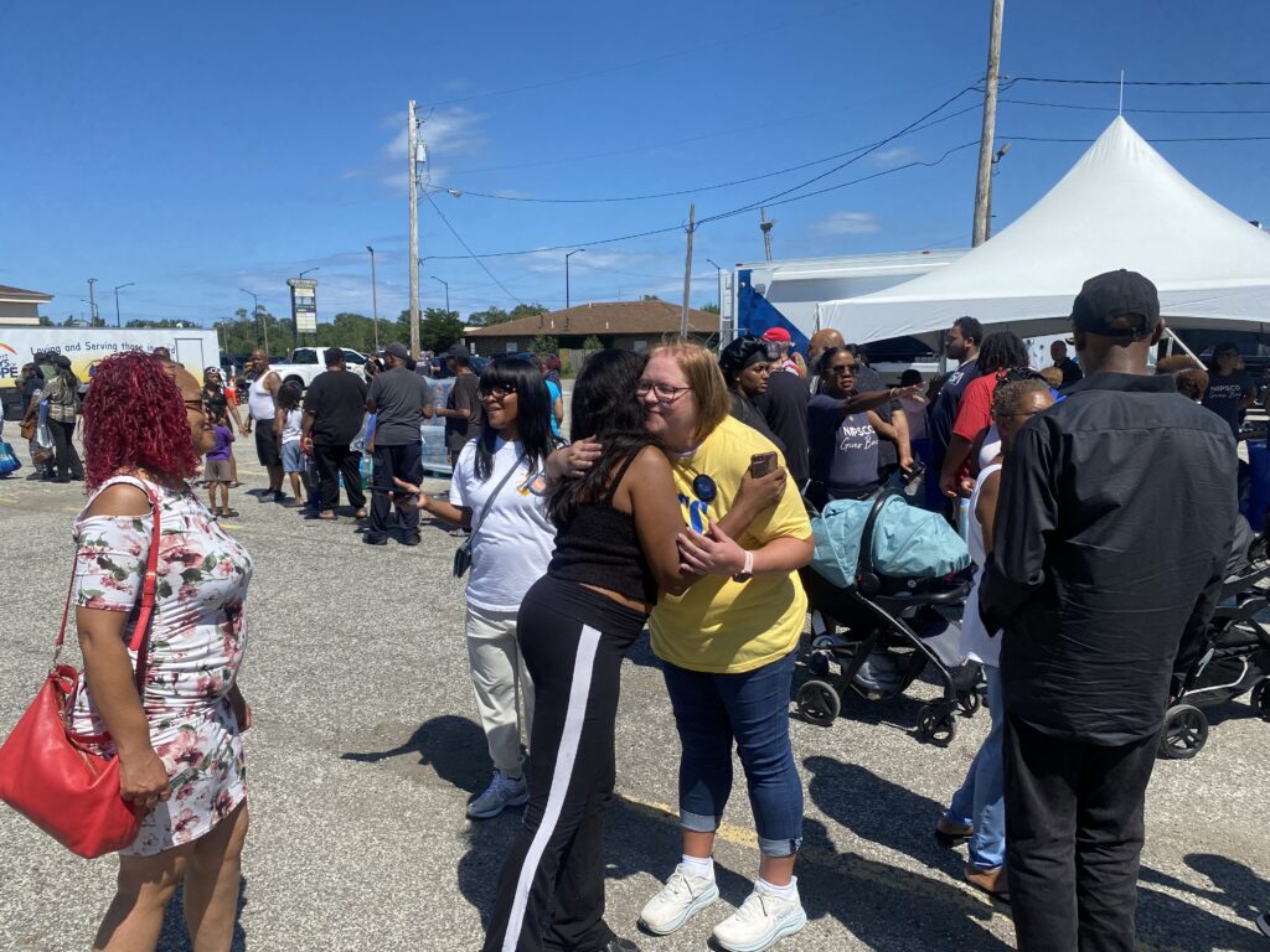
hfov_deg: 67.3
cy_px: 476
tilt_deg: -6.0
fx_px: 954
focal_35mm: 26
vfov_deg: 53.1
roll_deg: +1.8
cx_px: 635
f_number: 1.8
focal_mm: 4.25
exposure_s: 1/3205
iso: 32
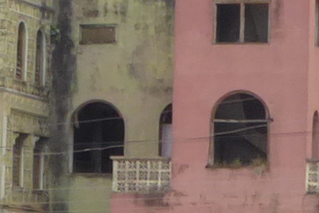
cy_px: 288
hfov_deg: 5.8
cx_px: 29
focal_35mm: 356
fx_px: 3155
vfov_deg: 3.9
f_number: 8
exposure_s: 1/60
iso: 200
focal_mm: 7.8
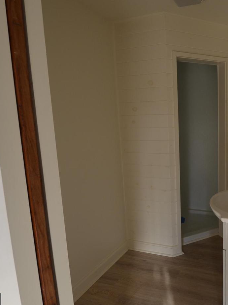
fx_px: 217
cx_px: 188
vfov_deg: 69.9
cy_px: 152
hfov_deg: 51.3
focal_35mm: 25
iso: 360
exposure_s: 1/125
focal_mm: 11
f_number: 5.6
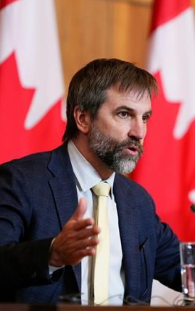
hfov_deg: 5.8
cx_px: 150
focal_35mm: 225
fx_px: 1912
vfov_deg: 9.3
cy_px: 155
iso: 2000
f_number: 2.8
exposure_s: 1/200
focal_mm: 146
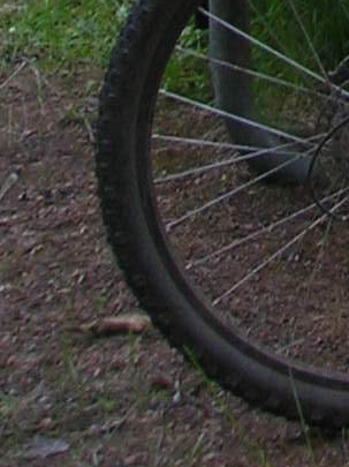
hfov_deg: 7.2
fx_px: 2585
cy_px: -762
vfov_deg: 9.0
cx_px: 857
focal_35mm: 192
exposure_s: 1/81.4
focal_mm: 5.7
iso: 50
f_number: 4.9
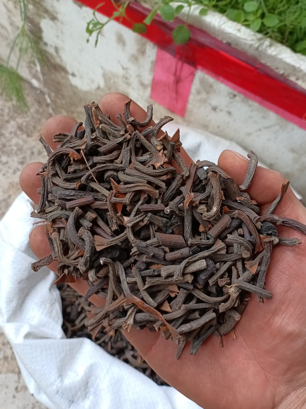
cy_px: 179
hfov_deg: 44.1
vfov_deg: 56.7
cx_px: 160
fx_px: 377
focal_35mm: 32
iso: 101
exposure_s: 1/333
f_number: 1.8
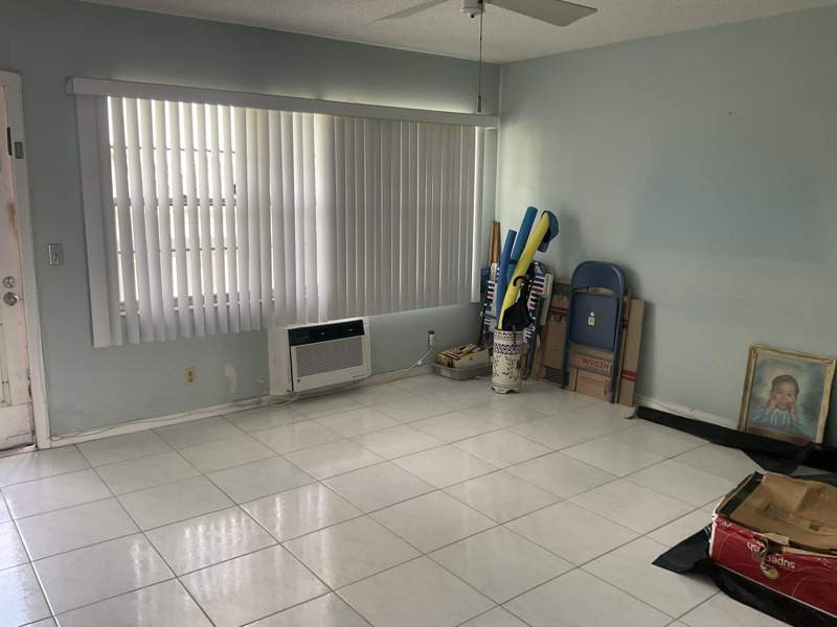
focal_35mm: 29
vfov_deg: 48.2
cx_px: 418
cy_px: 314
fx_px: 701
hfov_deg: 61.7
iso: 64
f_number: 1.8
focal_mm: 3
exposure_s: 1/60
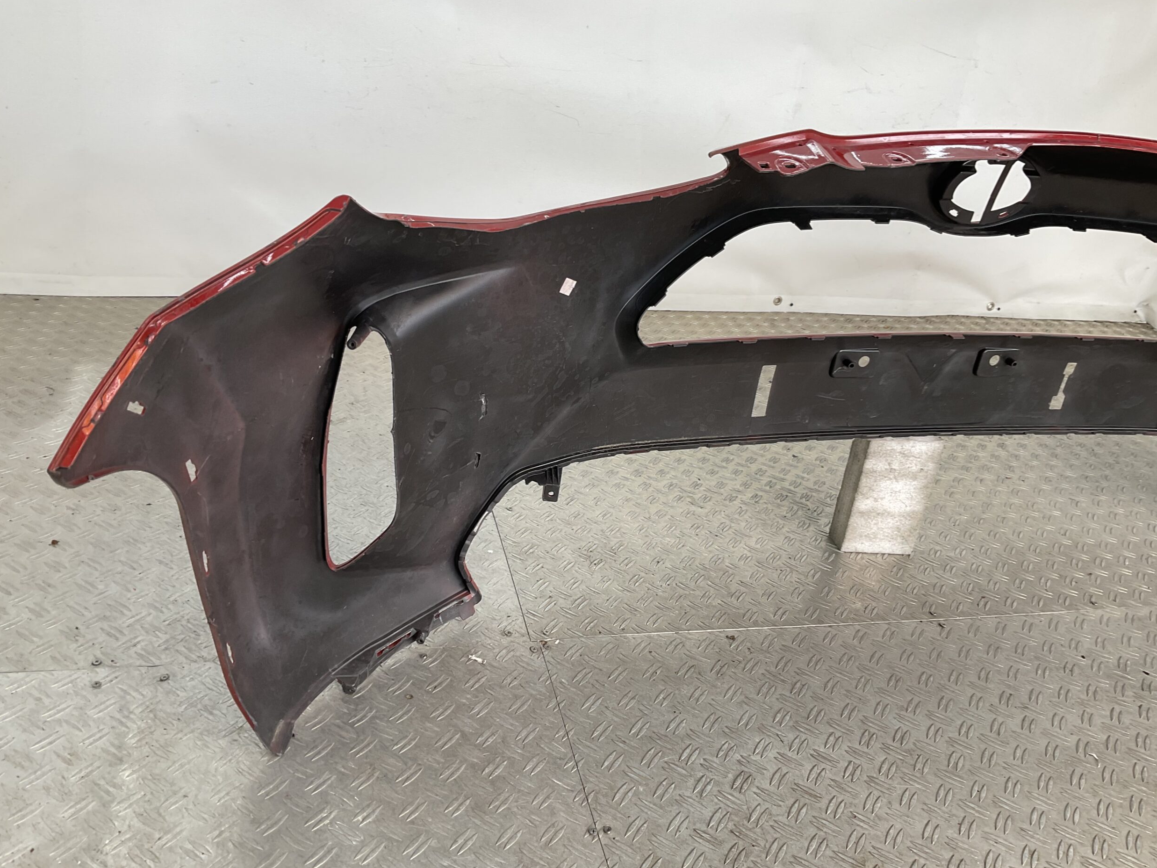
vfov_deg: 46.8
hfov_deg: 60.0
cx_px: 589
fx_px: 1003
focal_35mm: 30
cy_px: 437
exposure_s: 1/130
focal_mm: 3
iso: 16
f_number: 1.8
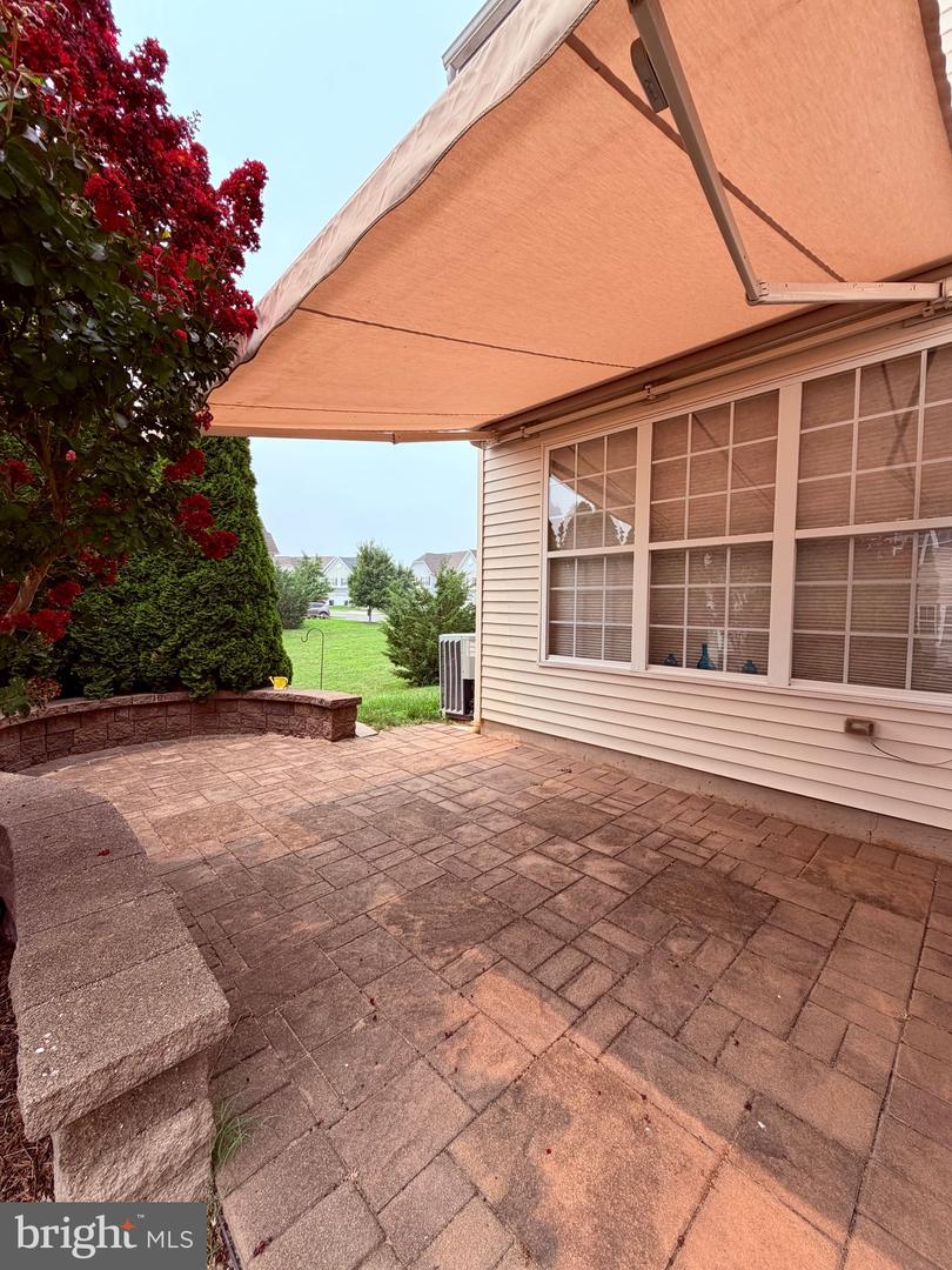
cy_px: 635
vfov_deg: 102.1
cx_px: 476
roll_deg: -1.4
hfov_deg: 85.7
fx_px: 513
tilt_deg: -2.5
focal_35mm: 14
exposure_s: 1/574
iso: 40
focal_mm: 2.22
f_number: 2.2
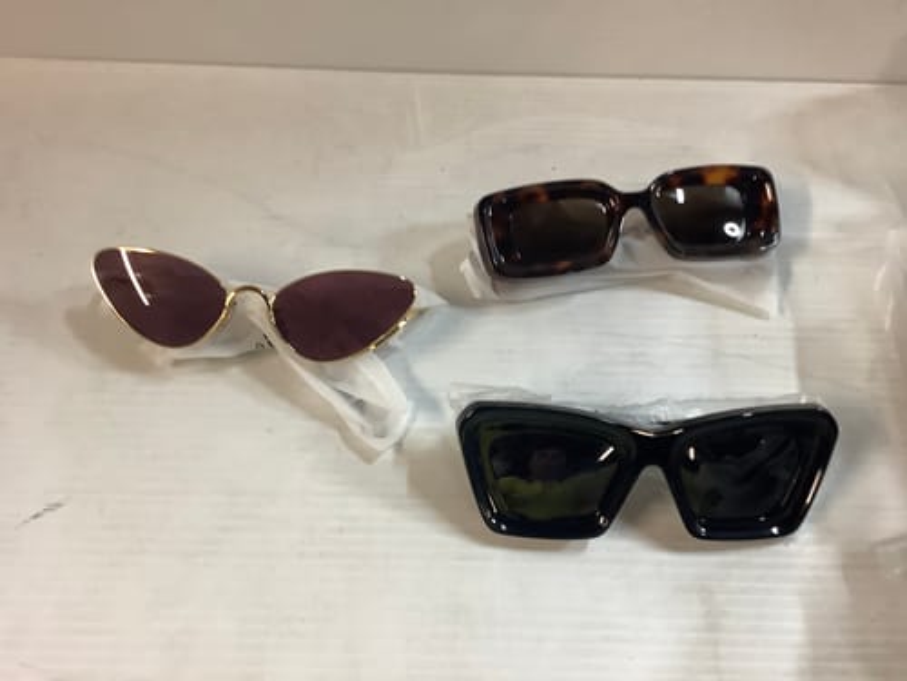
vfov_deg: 45.4
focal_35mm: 31
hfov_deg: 58.4
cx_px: 454
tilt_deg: -59.6
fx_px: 812
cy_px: 340
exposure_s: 1/50
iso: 200
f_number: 2.4
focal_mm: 3.3
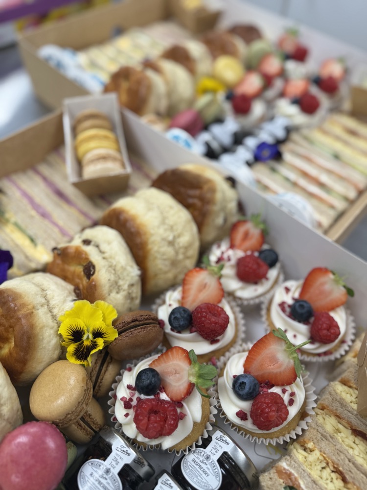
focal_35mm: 24
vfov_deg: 71.6
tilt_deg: -54.3
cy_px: 245
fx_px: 339
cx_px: 184
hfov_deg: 56.8
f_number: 1.78
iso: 80
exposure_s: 1/100
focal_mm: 6.76
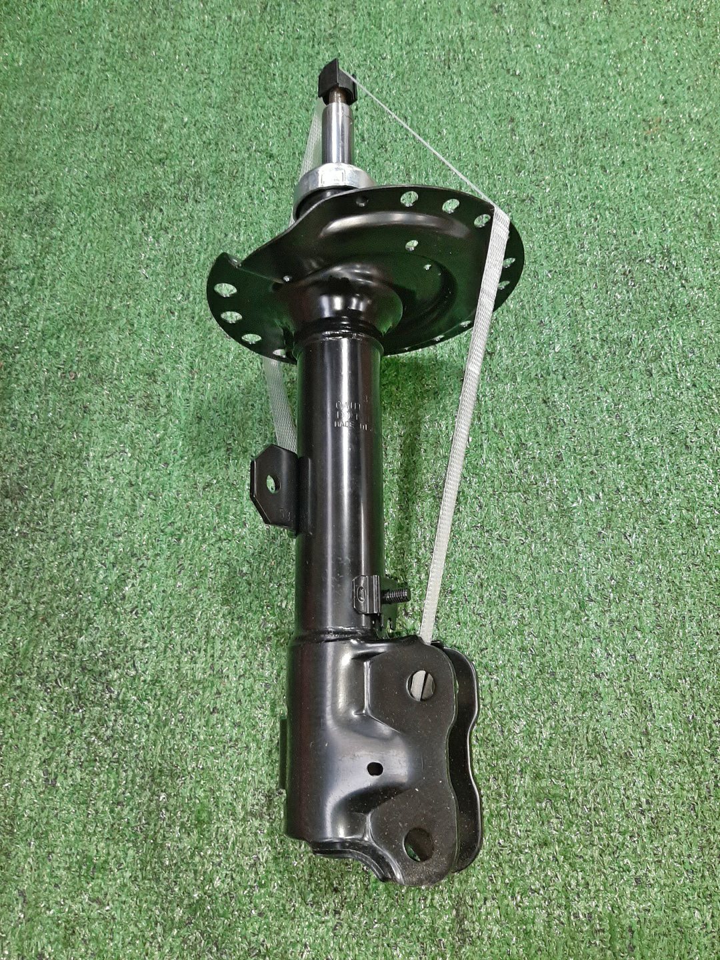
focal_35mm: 26
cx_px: 360
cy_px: 480
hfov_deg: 53.1
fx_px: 721
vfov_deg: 67.3
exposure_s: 1/33
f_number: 1.7
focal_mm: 3.93
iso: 219
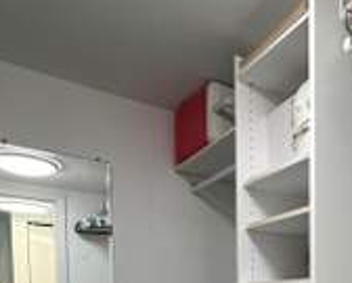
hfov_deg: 42.9
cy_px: 323
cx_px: 316
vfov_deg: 32.8
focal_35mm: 39
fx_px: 407
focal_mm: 2.22
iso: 125
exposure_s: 1/120
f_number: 2.2
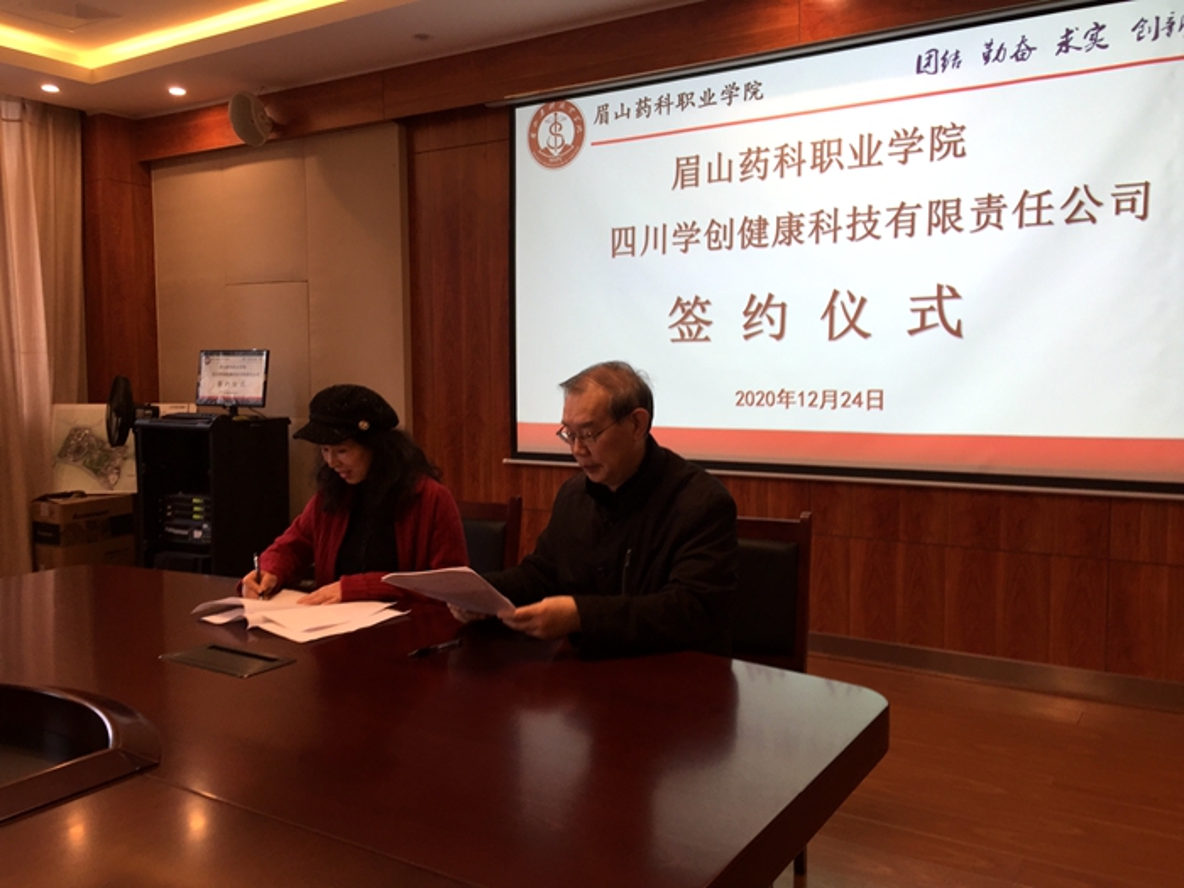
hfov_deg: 61.7
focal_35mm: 29
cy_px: 444
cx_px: 592
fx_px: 992
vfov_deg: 48.2
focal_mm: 4.15
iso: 40
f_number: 2.2
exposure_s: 1/50
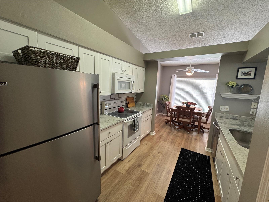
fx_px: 109
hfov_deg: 102.1
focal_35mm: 14
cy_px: 101
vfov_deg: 85.7
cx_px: 134
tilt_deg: -8.0
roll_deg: -2.5
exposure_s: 1/60
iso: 160
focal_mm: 2.22
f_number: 2.2
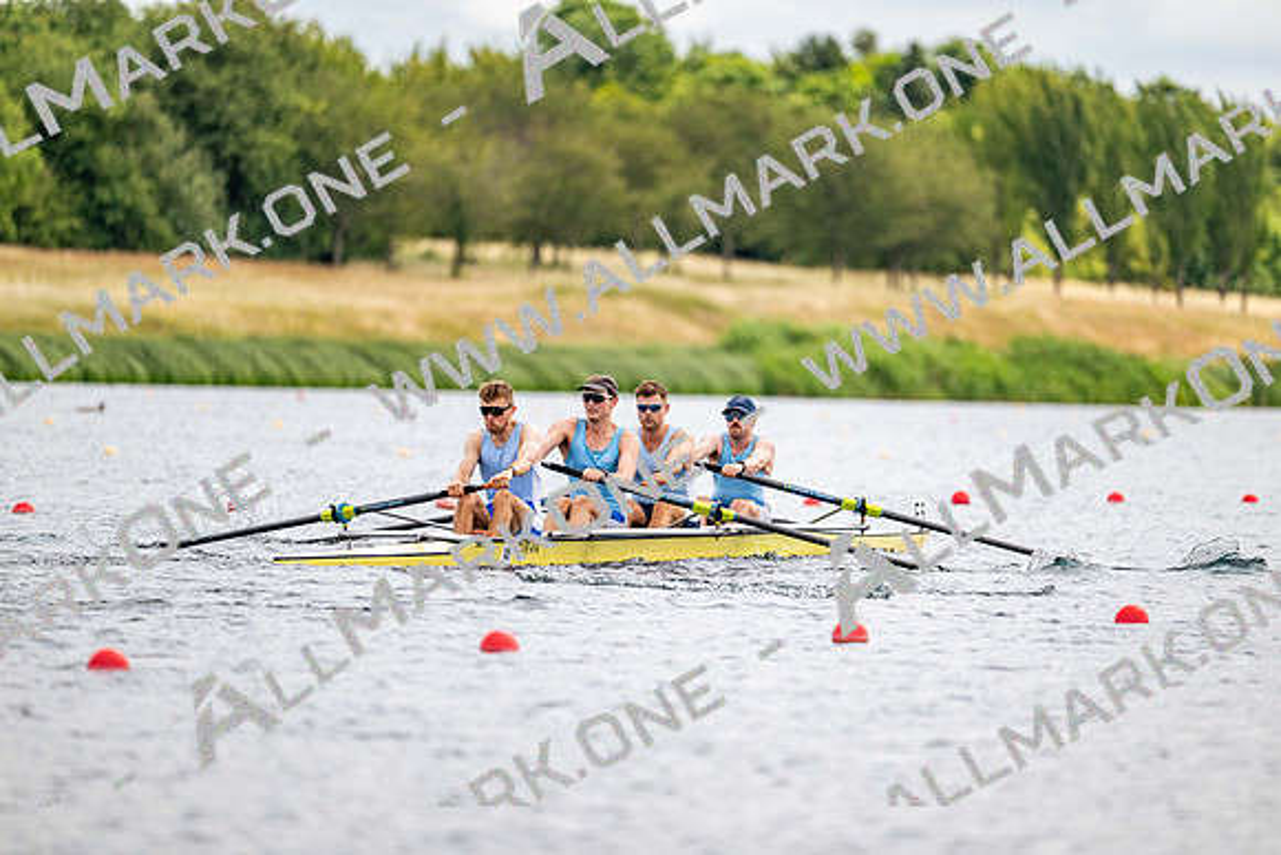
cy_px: 428
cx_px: 640
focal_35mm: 400
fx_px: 14236
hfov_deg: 5.2
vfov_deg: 3.4
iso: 320
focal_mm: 400
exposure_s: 1/2500
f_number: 4.5
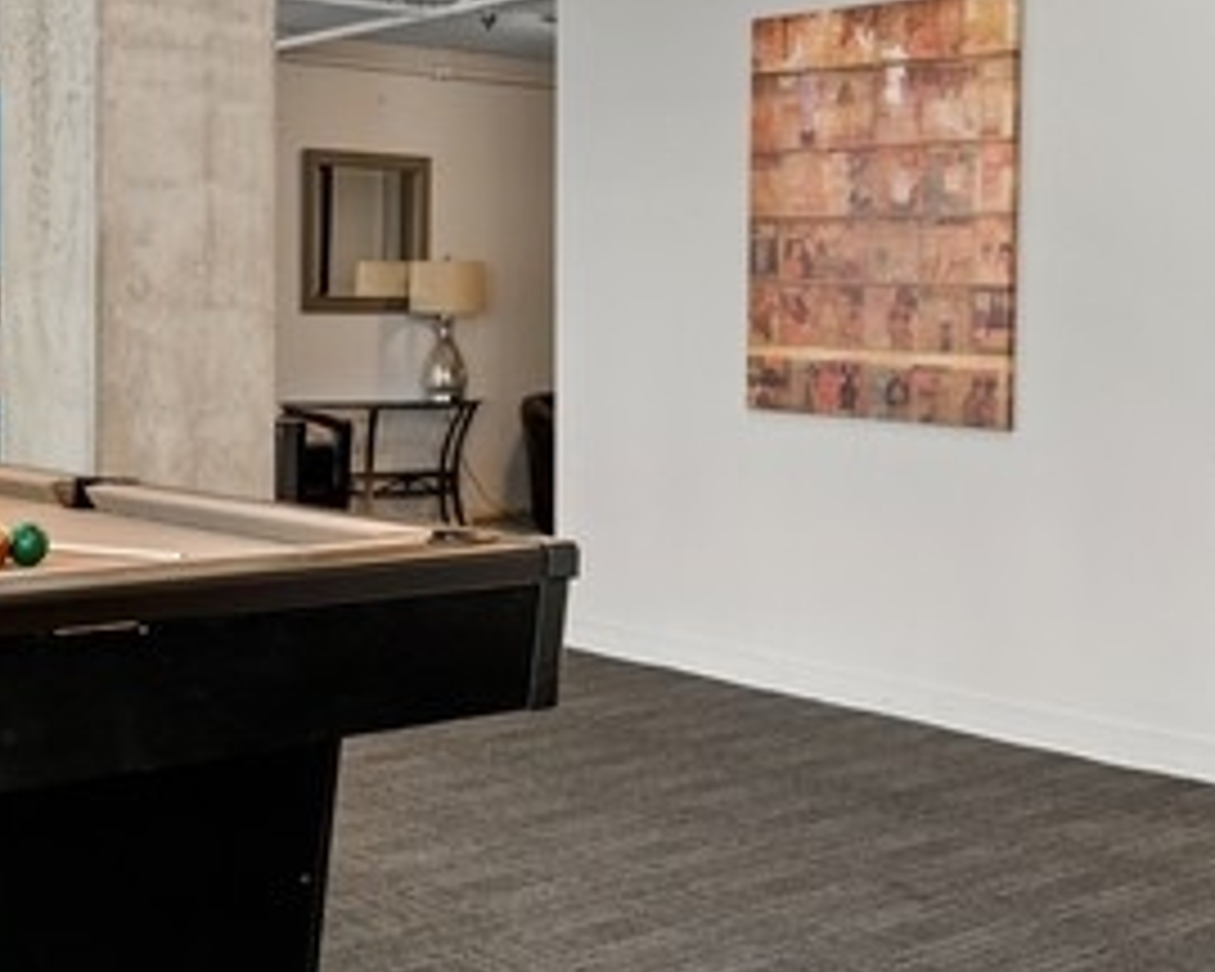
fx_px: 1798
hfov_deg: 36.1
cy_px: 315
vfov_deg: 30.0
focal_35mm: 50
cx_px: 241
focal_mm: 16
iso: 320
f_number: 7.1
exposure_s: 1/2.5
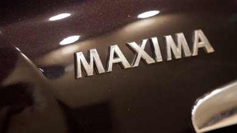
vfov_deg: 13.2
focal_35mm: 92
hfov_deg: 23.1
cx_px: 135
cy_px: 54
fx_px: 578
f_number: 2.8
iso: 1250
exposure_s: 1/40
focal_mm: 75
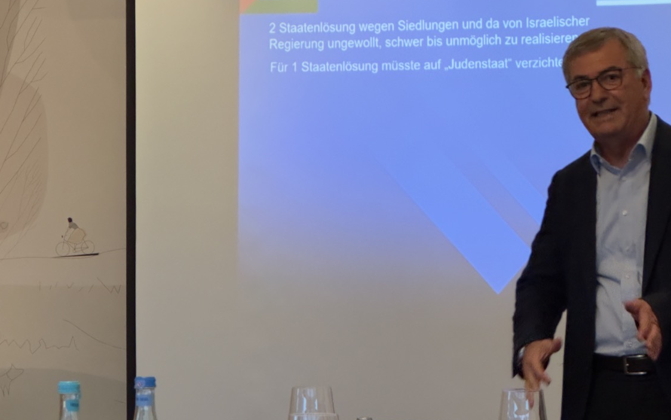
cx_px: 367
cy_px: 251
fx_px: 1701
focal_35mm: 93
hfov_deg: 22.3
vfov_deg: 14.1
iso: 400
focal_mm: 9
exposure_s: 1/50
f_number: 2.8
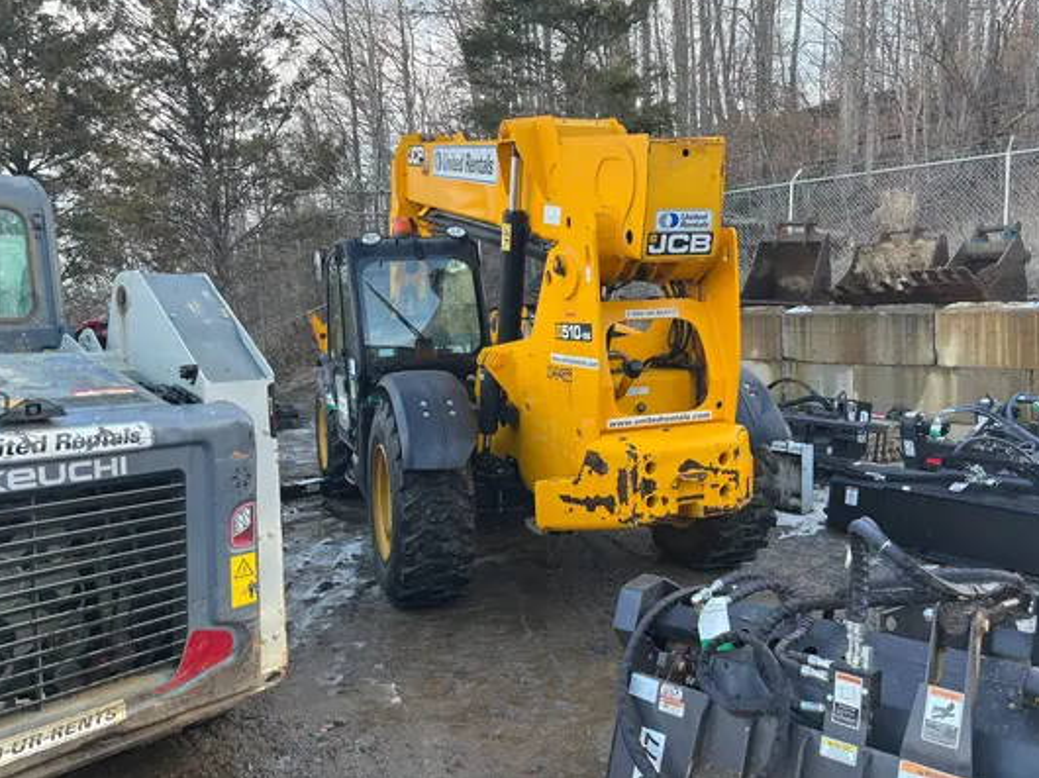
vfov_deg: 51.3
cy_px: 377
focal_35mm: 27
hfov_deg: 65.3
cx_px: 521
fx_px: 810
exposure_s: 1/178
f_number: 1.6
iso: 40
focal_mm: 5.1
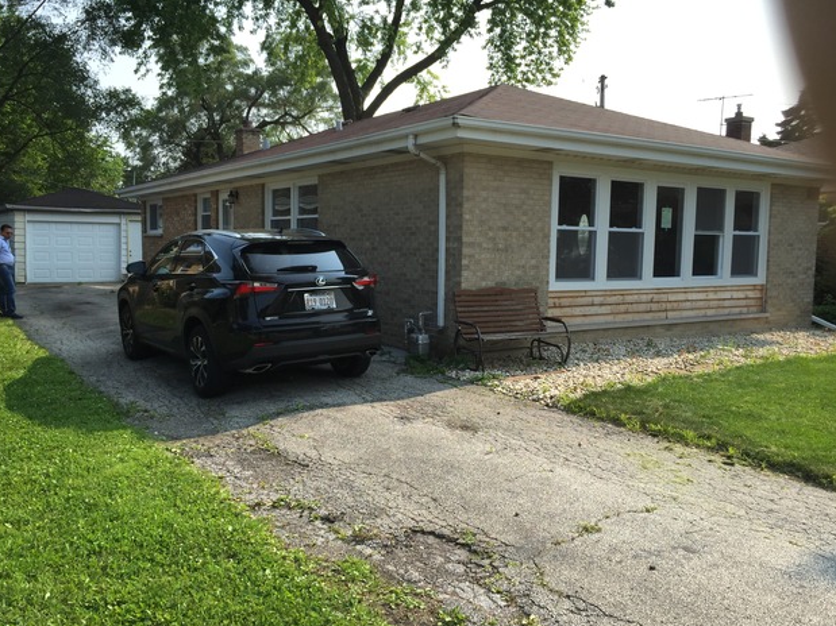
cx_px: 416
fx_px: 724
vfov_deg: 46.8
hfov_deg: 60.0
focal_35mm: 30
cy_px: 322
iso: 32
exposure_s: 1/1163
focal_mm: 4.15
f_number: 2.2
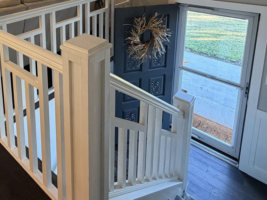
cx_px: 79
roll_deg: +0.7
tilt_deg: -10.6
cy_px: -7
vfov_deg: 40.1
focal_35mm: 30
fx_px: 231
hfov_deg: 57.9
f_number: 2.2
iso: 250
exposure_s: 1/60
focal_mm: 2.22
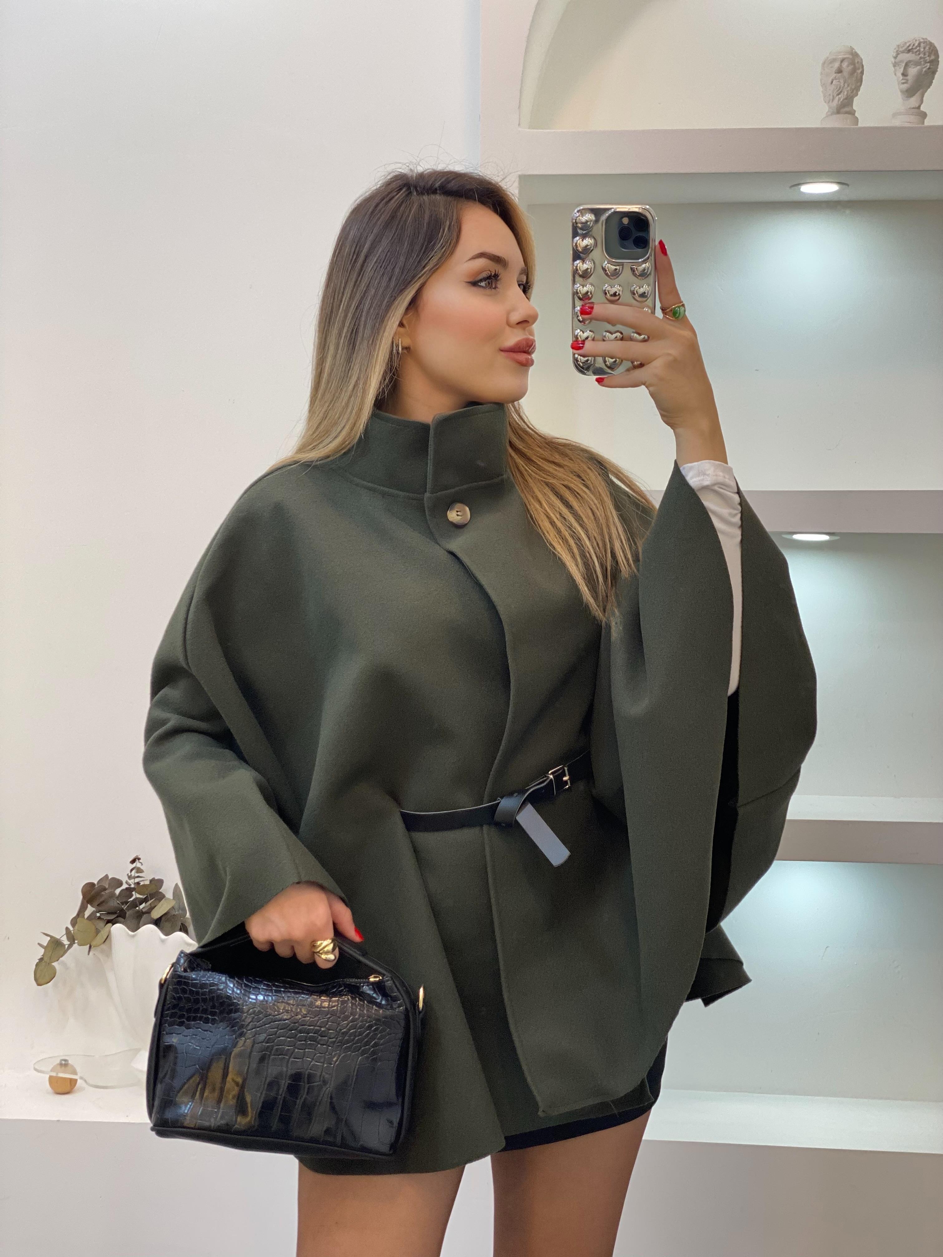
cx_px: 472
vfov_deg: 36.8
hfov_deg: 28.0
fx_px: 1889
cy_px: 628
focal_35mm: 52
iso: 100
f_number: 2
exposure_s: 1/100
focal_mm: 6
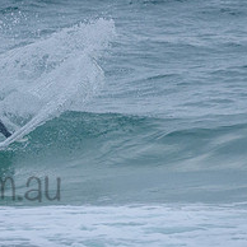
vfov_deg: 1.1
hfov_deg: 1.1
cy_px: 116
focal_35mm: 1558
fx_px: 12577
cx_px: -73
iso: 1100
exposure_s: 1/2000
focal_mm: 500
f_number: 5.6
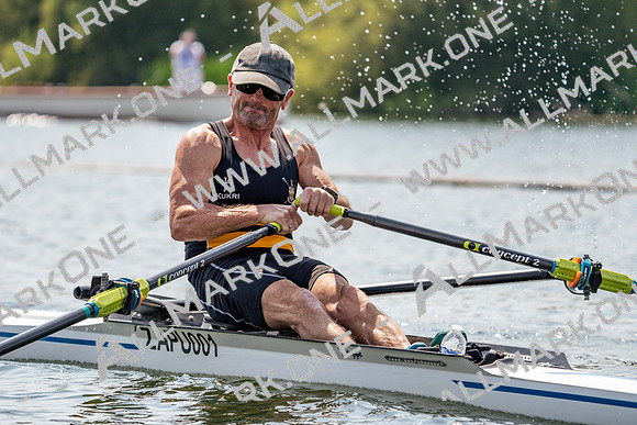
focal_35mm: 259
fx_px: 4584
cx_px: 318
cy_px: 212
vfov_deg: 5.3
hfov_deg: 7.9
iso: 200
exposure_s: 1/1600
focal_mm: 259
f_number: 5.6
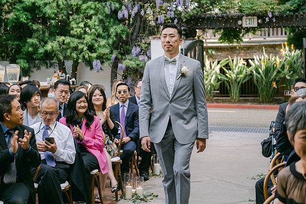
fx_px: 950
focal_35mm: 112
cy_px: 107
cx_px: 160
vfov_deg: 12.3
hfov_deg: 18.3
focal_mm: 71.5
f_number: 2.8
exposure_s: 1/250
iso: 320
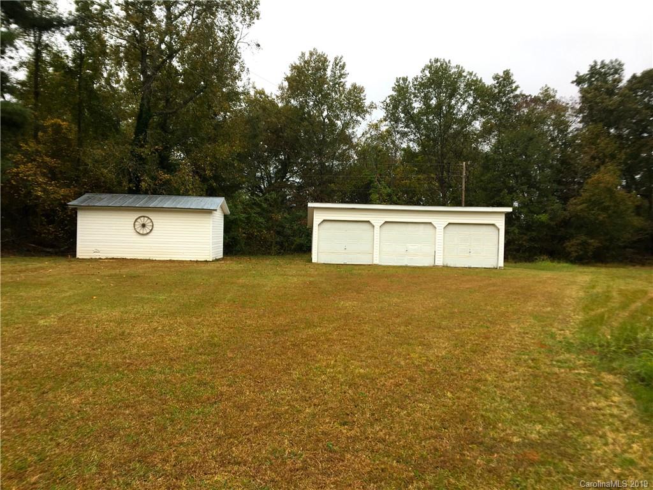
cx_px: 326
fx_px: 547
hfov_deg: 61.7
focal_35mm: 29
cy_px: 245
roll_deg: -1.4
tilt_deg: -1.9
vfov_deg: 48.2
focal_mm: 4.15
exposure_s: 1/283
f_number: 2.2
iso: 25
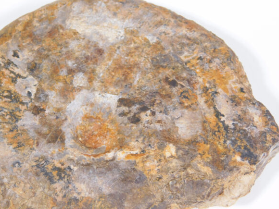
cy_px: 120
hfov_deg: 17.4
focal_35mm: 113
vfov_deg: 13.1
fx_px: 911
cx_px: 111
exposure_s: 1/60
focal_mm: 16.1
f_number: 4.5
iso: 125
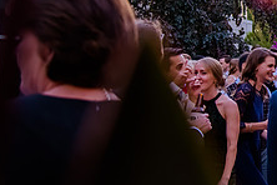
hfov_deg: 18.6
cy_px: 76
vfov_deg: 13.3
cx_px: 347
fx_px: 792
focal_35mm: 103
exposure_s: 1/640
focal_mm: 38
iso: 3200
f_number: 4
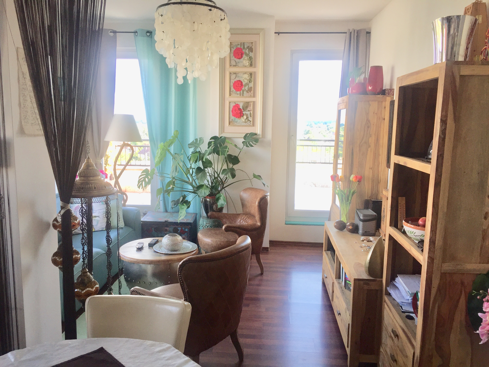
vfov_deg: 48.2
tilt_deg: -8.2
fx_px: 410
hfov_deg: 61.7
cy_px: 184
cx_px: 244
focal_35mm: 29
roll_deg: -3.1
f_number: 2.2
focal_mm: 4.15
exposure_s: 1/100
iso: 40
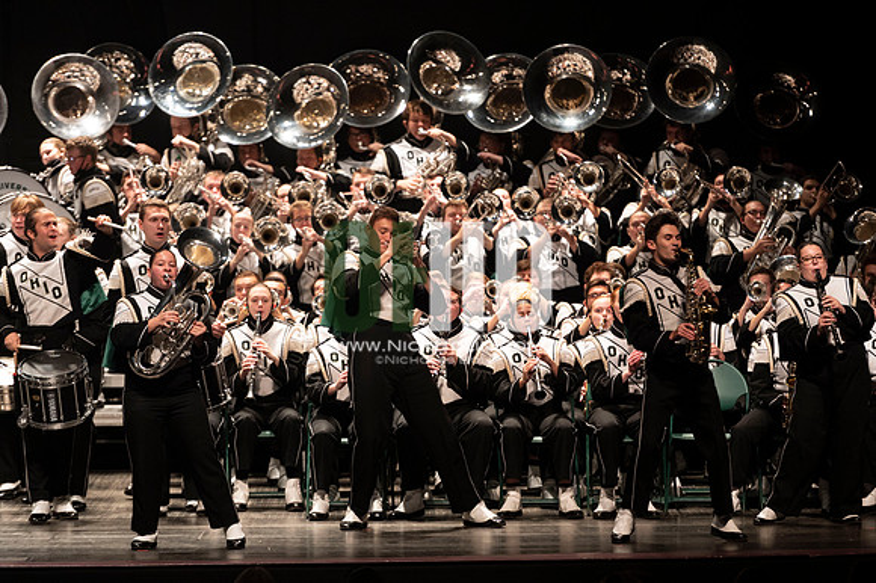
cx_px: 438
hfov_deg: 10.3
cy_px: 292
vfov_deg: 6.9
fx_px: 4864
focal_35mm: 200
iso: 2500
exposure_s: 1/500
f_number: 2.8
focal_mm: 200
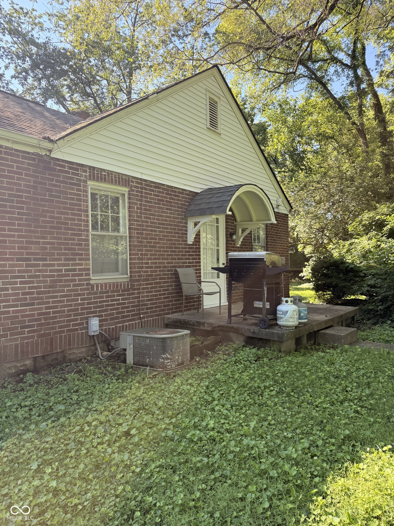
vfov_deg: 71.6
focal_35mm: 24
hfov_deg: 56.8
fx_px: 364
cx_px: 197
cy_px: 263
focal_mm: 6.76
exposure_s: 1/528
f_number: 1.78
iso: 100
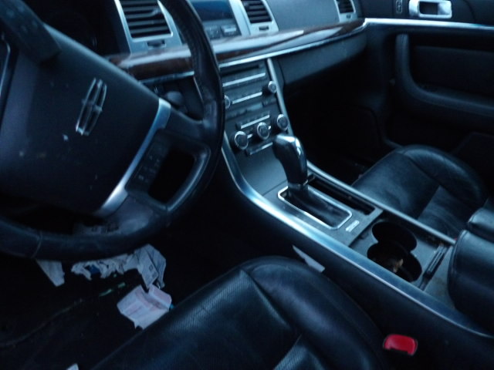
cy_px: 185
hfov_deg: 71.6
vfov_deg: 56.8
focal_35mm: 24
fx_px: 343
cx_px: 247
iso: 800
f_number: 3.2
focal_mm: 4.3
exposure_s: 1/4
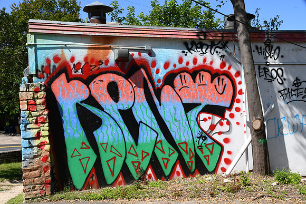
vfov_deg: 34.2
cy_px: 102
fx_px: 332
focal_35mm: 39
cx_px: 153
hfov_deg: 49.5
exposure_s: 1/160
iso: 500
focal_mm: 26
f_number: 22
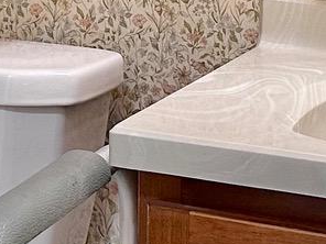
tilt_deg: +0.8
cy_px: -303
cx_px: -6
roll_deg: -1.4
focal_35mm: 166
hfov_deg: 11.8
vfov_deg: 8.3
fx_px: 1563
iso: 250
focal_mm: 6.86
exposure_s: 1/60
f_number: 1.78
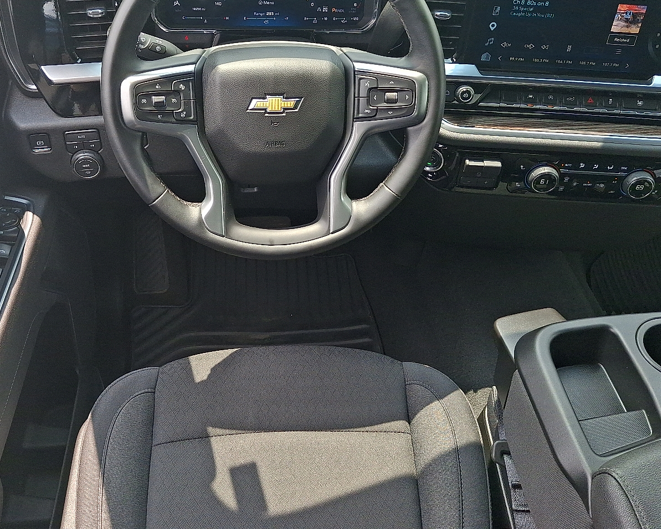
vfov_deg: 44.3
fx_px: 646
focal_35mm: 33
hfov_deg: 54.1
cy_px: 207
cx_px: 289
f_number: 1.8
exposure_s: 1/455
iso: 30
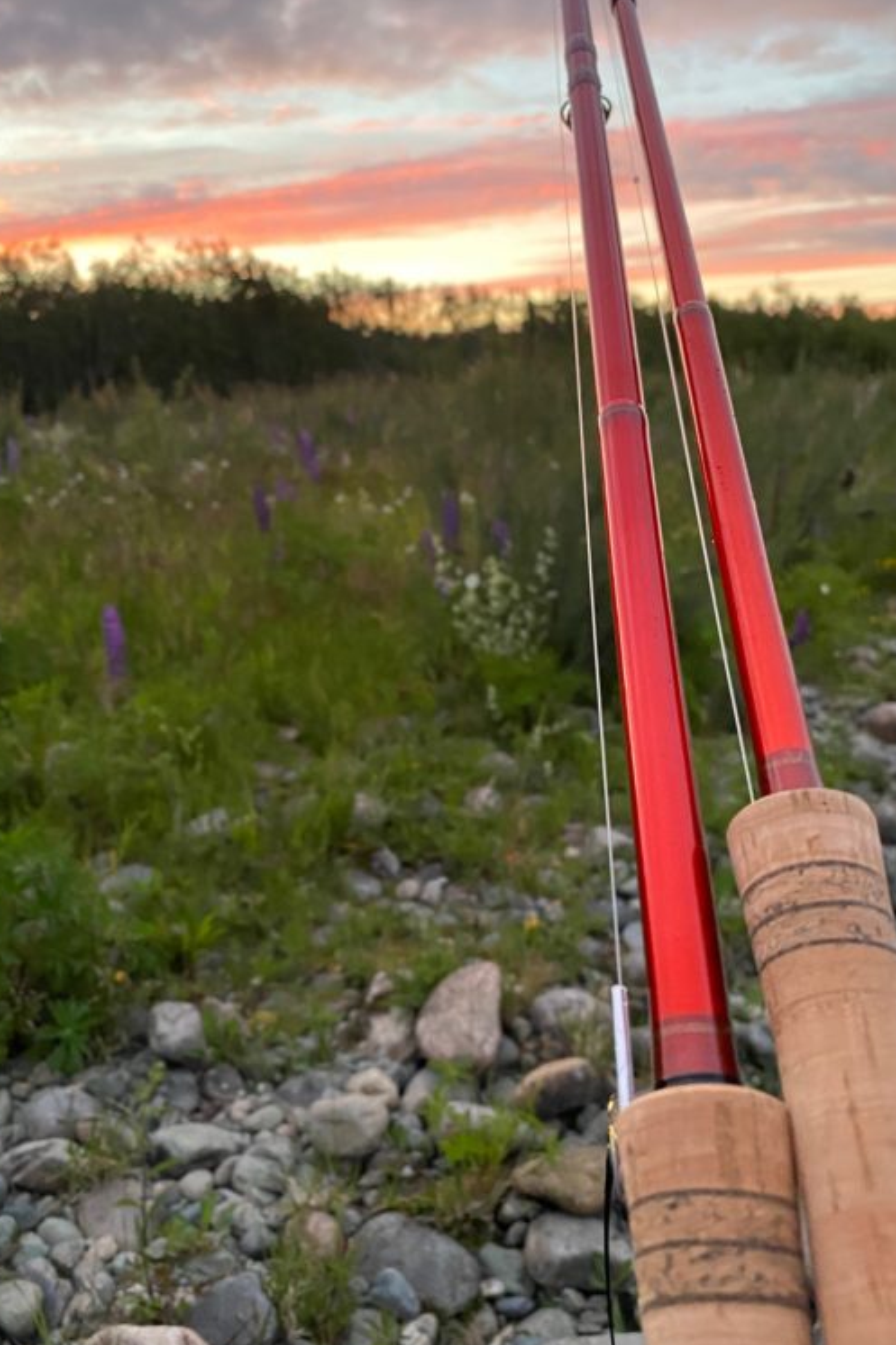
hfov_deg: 44.9
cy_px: 645
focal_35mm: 29
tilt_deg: -11.2
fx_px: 1083
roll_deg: +2.2
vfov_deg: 63.6
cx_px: 456
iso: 400
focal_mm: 4.25
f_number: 1.8
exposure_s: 1/60
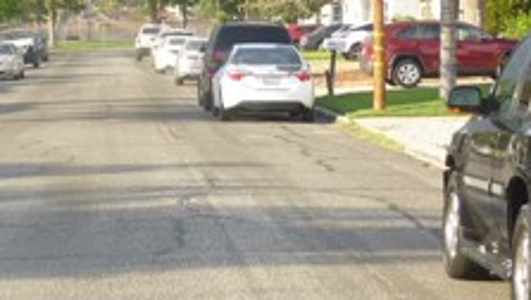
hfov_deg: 14.3
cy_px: 45
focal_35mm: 150
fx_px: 2114
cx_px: 131
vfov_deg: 8.1
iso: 100
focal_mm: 8.6
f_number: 4
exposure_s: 1/200
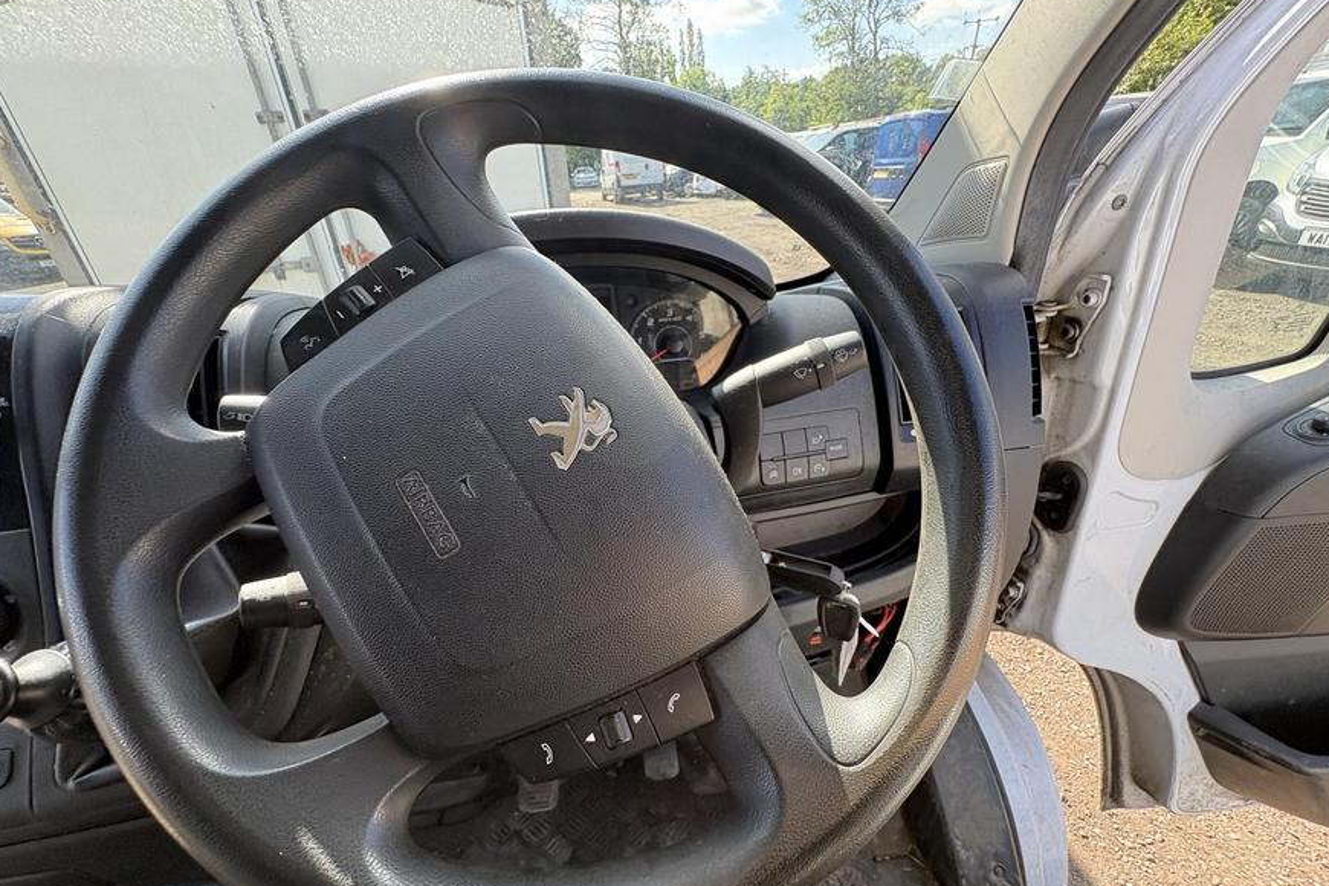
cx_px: 655
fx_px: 554
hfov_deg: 100.4
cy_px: 492
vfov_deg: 77.1
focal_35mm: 15
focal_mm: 2.22
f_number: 2.2
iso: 64
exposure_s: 1/140
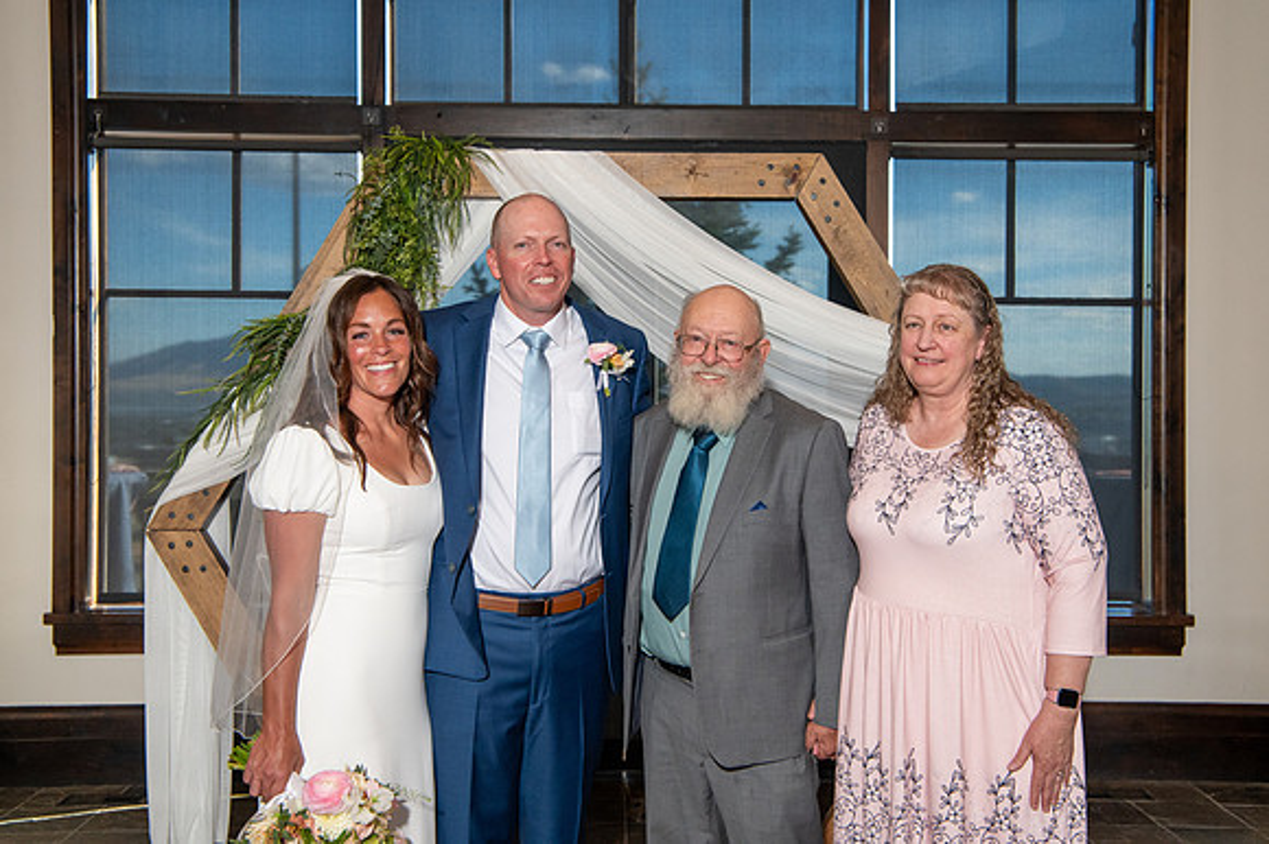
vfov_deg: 29.3
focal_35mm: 46
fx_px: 1613
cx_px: 660
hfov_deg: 42.9
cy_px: 405
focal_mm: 44
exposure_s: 1/160
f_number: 8
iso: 3200
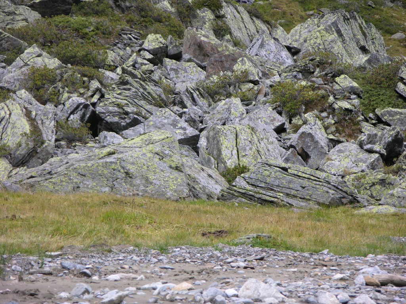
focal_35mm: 210
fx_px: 2463
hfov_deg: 9.4
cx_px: 203
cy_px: 152
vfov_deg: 7.1
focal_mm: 52.4
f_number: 4.1
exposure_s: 1/168
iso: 50
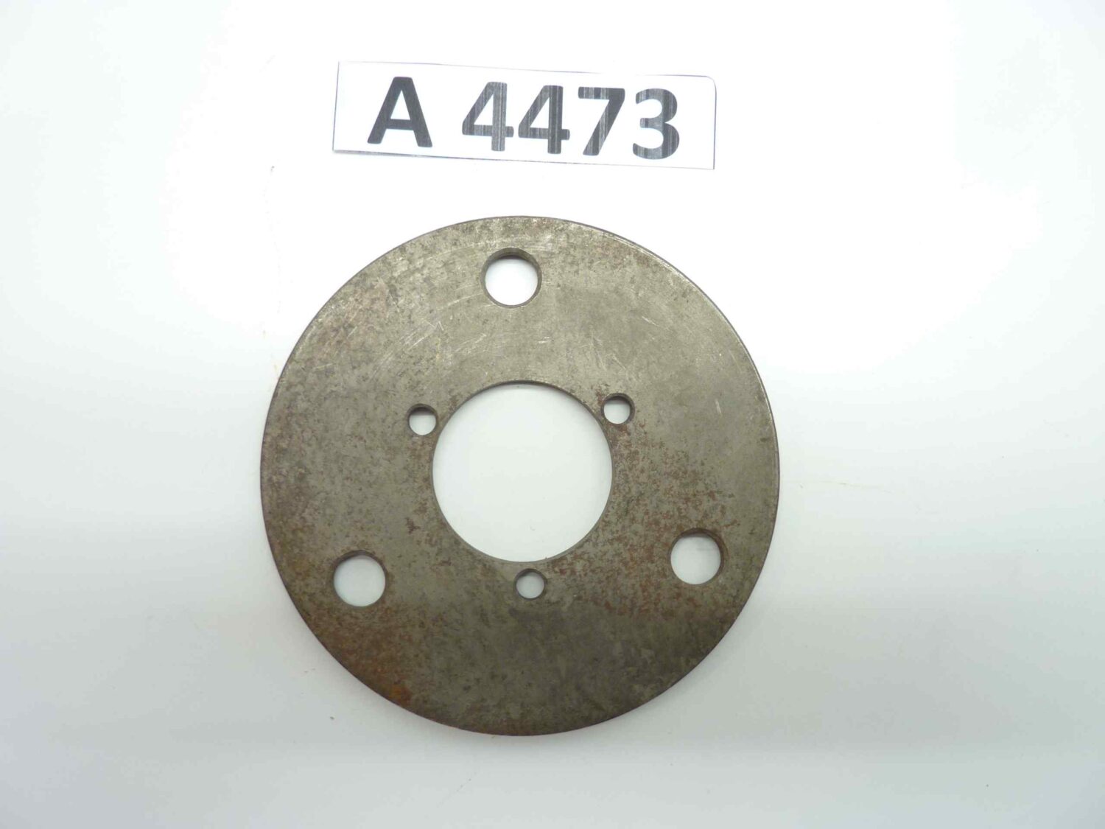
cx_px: 552
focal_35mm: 25
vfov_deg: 54.9
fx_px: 798
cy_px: 414
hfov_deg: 69.4
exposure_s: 1/10
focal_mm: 4.1
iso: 80
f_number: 3.3
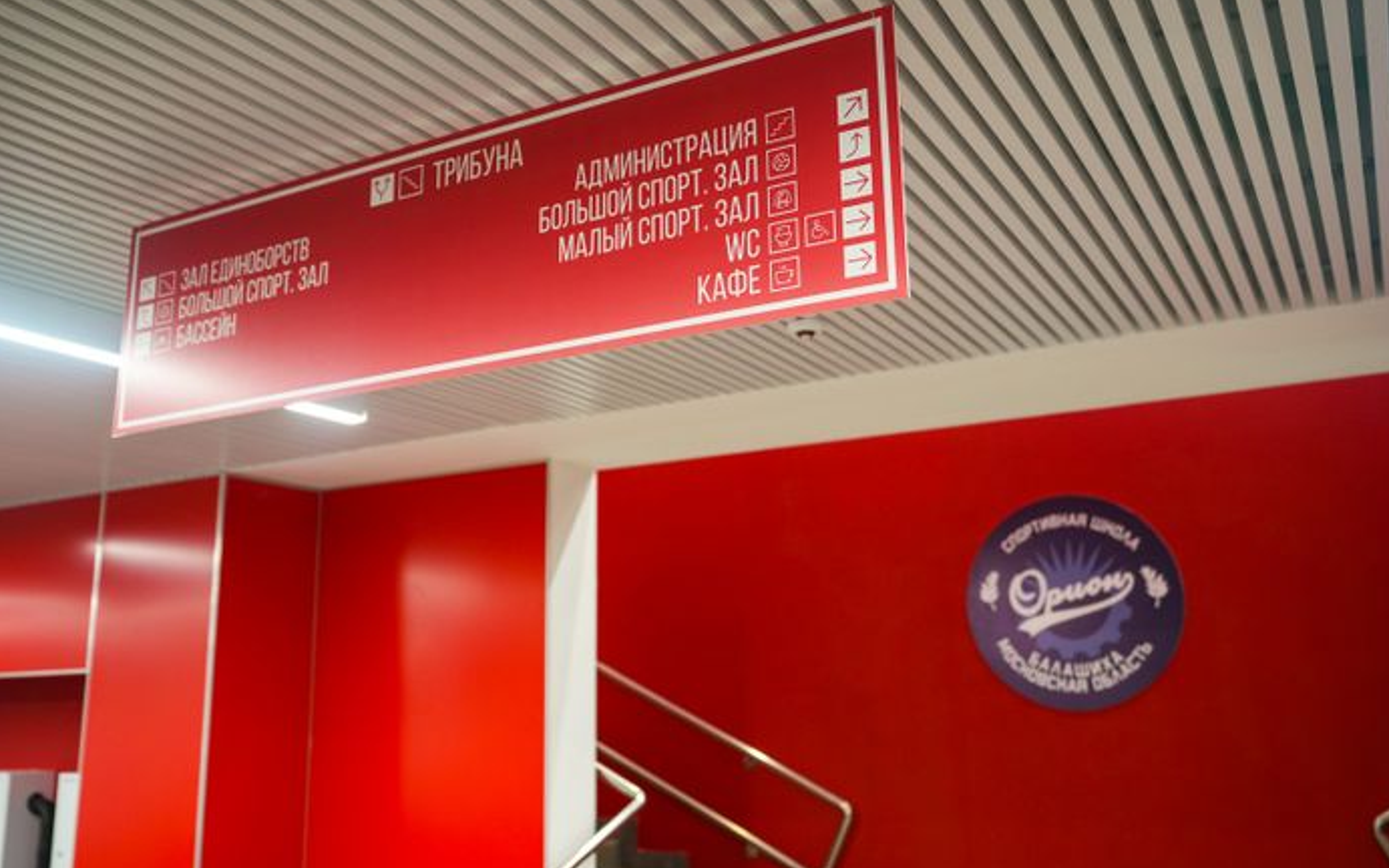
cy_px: 412
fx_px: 1287
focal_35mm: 34
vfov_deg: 37.3
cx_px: 697
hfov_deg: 56.7
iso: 1000
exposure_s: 1/125
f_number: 2.8
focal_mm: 33
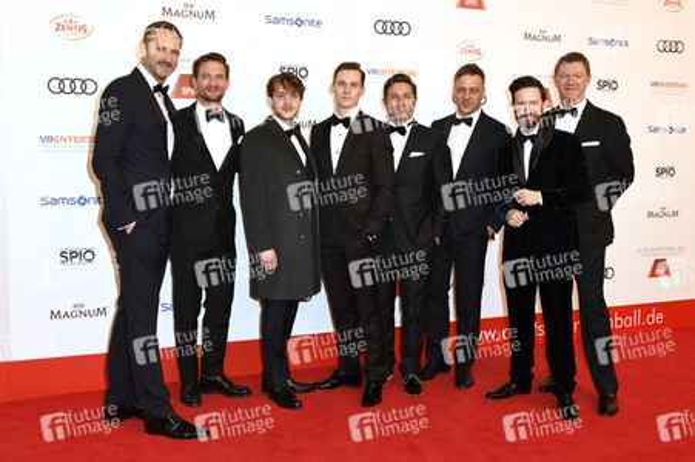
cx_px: 348
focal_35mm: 35
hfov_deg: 54.5
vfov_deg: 37.8
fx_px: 675
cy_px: 231
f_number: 6.3
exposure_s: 1/160
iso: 250
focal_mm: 35
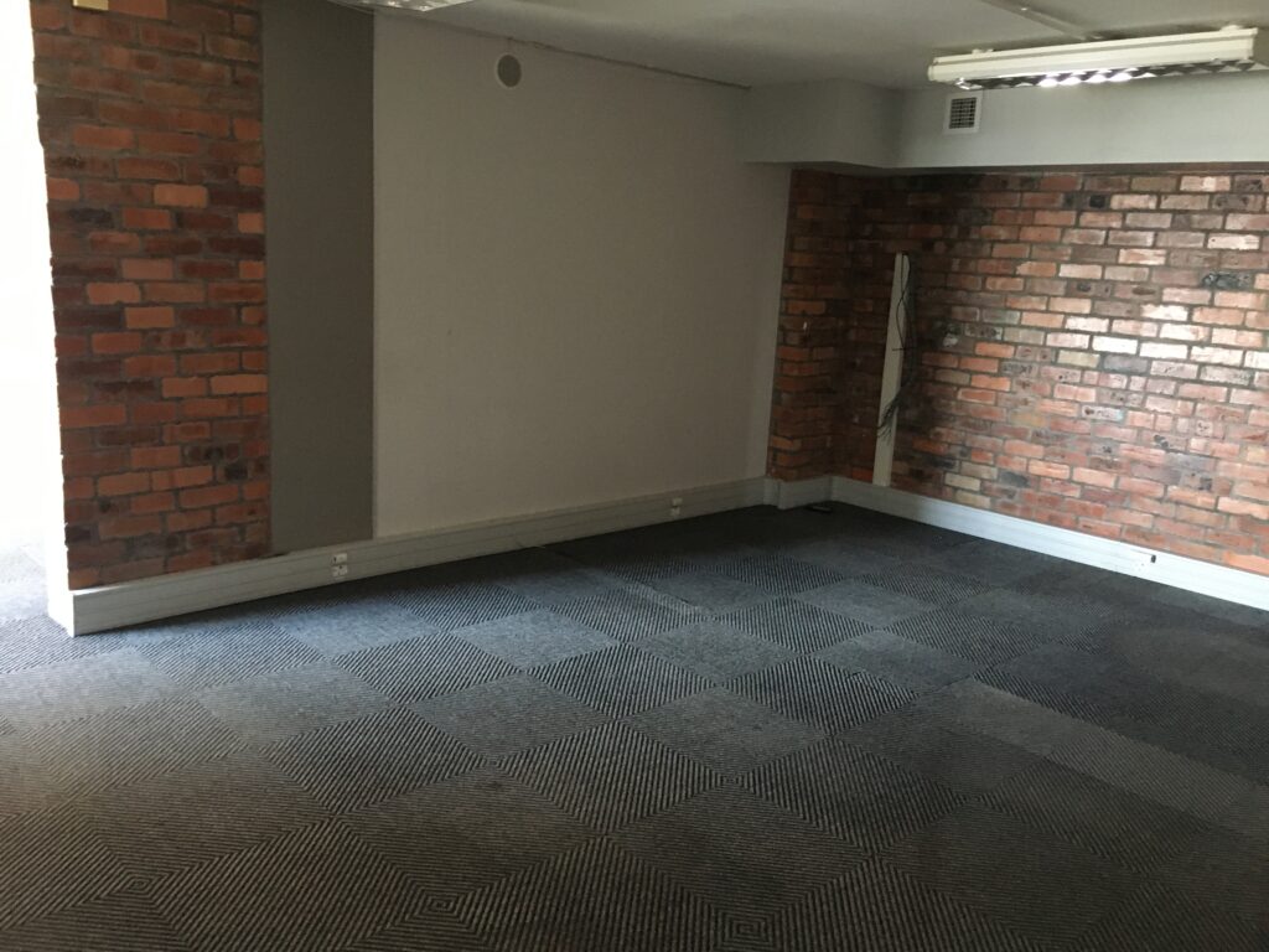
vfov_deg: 48.2
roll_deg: -1.7
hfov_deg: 61.7
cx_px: 634
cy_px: 476
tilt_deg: -11.0
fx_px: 1063
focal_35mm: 29
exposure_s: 1/17
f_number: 2.2
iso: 250
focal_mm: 4.15
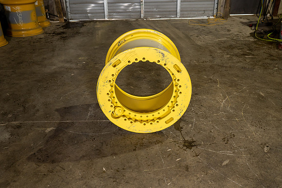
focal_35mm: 34
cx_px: 141
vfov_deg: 38.9
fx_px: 266
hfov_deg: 55.8
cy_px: 94
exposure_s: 1/80
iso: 800
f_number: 5.6
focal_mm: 34
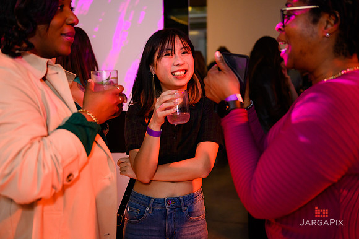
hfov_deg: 50.7
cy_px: 120
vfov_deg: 35.0
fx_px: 379
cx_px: 180
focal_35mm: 38
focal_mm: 38
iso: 1600
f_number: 3.2
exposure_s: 1/160
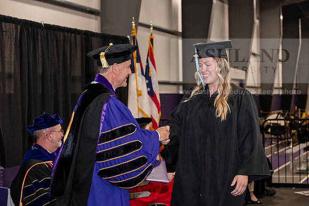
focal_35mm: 70
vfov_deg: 19.5
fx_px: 601
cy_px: 103
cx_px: 154
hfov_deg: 28.8
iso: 2500
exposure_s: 1/200
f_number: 5
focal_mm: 70
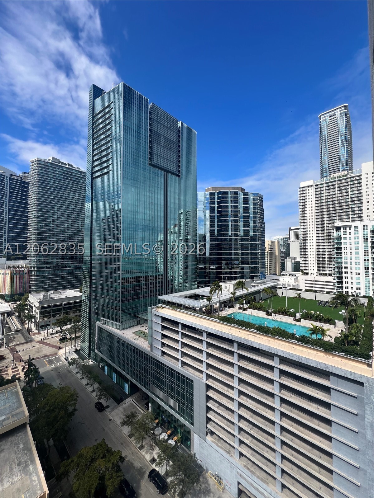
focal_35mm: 13
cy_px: 249
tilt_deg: +1.6
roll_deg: +0.4
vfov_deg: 106.2
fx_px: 187
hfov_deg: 89.9
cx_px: 187
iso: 32
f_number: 1.8
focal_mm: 1.57
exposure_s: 1/1340
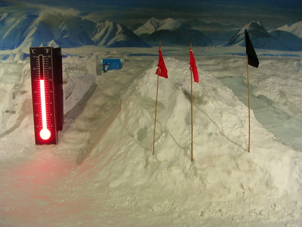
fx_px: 332
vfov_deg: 37.7
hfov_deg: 49.0
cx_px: 151
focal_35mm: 38
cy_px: 114
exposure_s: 1/7.8
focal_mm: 5.8
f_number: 2.8
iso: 50
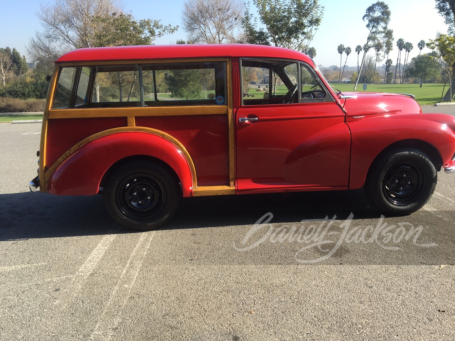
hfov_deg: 61.7
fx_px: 381
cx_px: 228
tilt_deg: -13.4
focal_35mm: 29
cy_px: 170
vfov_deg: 48.2
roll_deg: +0.0
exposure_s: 1/601
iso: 25
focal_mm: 4.15
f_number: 2.2
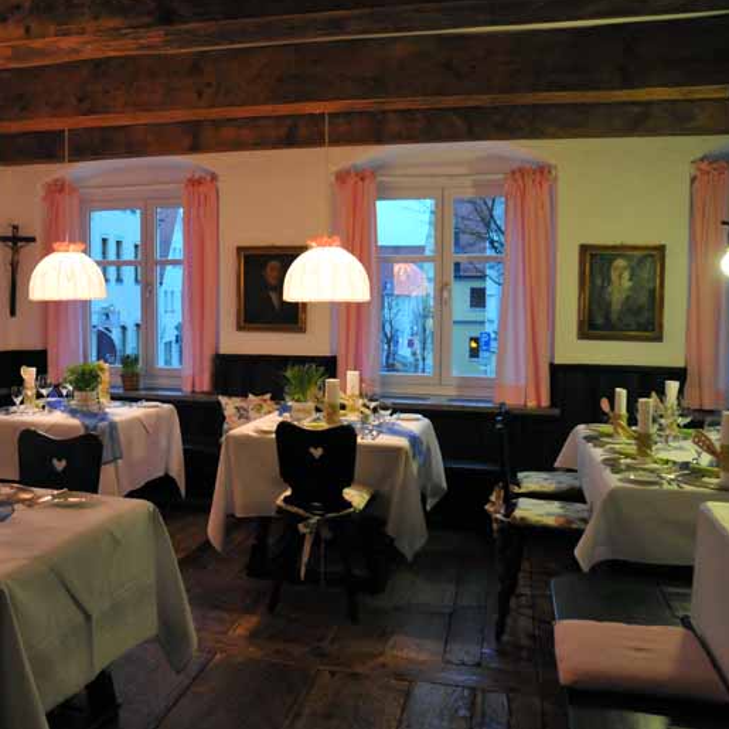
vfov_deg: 47.2
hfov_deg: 45.6
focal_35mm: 35
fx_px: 834
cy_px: 362
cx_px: 183
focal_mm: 18
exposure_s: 1/50
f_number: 3.5
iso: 1600
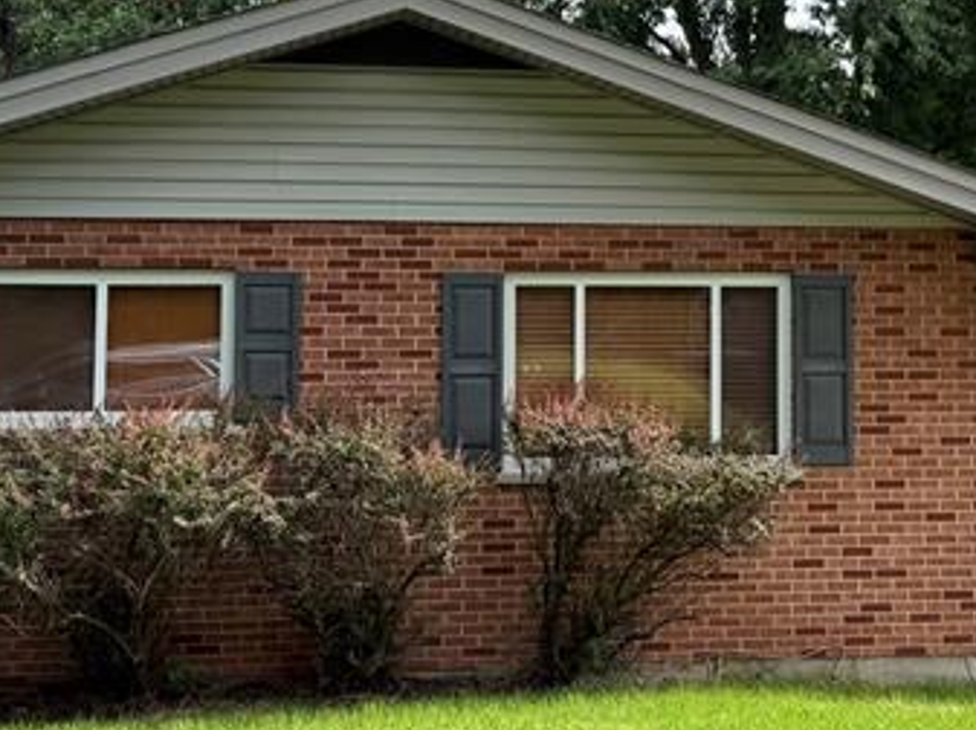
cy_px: 194
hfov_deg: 26.4
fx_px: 2056
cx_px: 710
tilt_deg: +1.9
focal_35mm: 73
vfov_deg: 20.0
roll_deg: +2.1
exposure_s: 1/1553
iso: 100
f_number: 1.78
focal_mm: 6.76
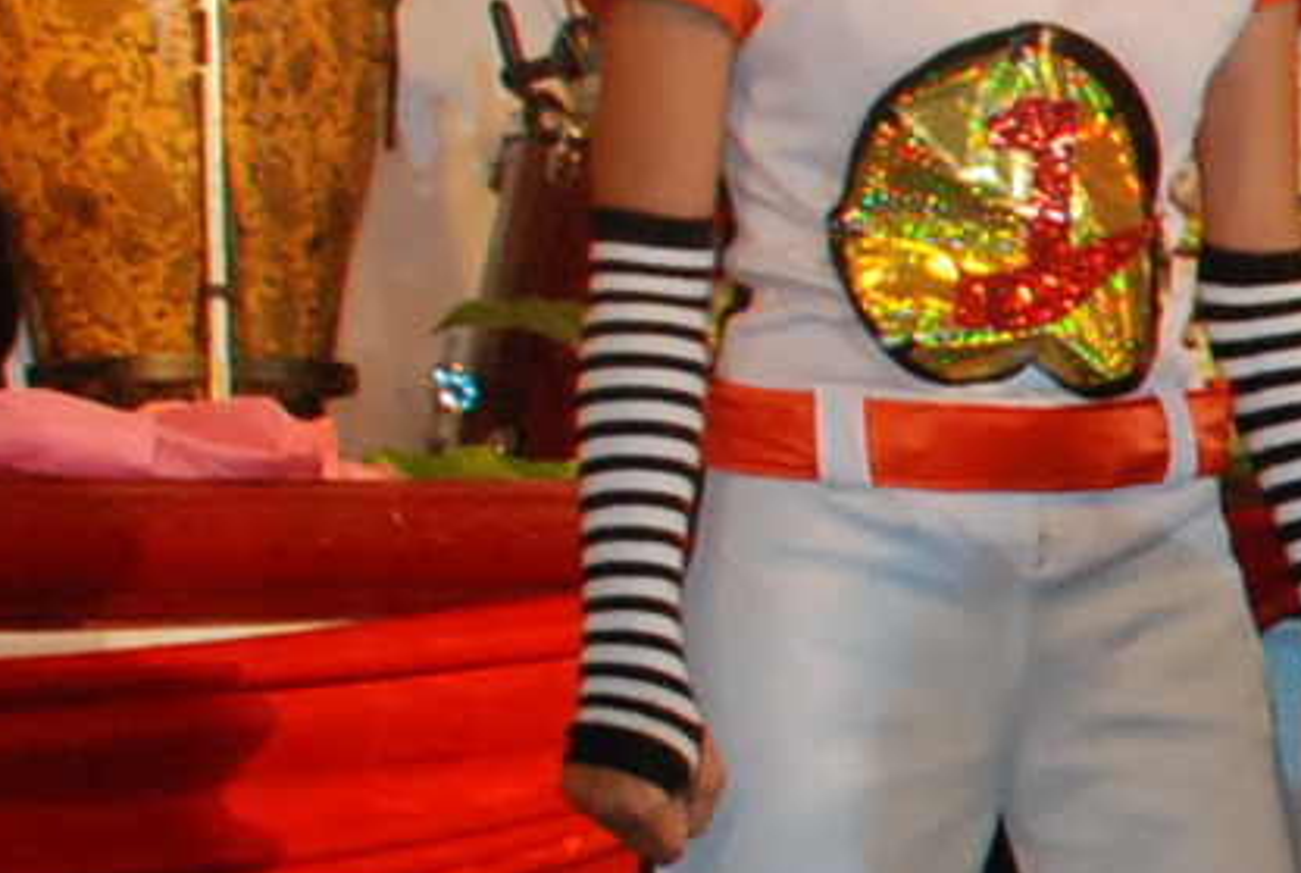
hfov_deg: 7.7
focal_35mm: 230
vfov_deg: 6.0
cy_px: 726
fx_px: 8327
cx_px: 3941
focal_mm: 22
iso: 1000
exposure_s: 1/60
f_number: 5
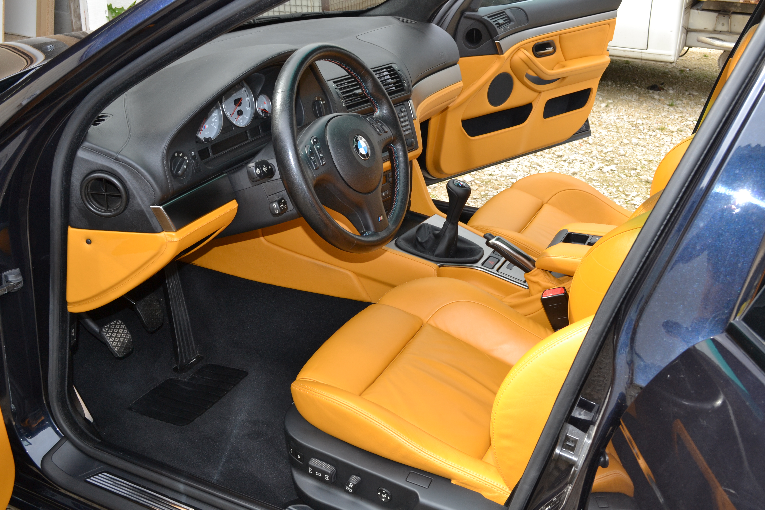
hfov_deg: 53.1
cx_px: 382
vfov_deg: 36.9
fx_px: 765
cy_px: 255
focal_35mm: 36
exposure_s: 1/60
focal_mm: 24
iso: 180
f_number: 8
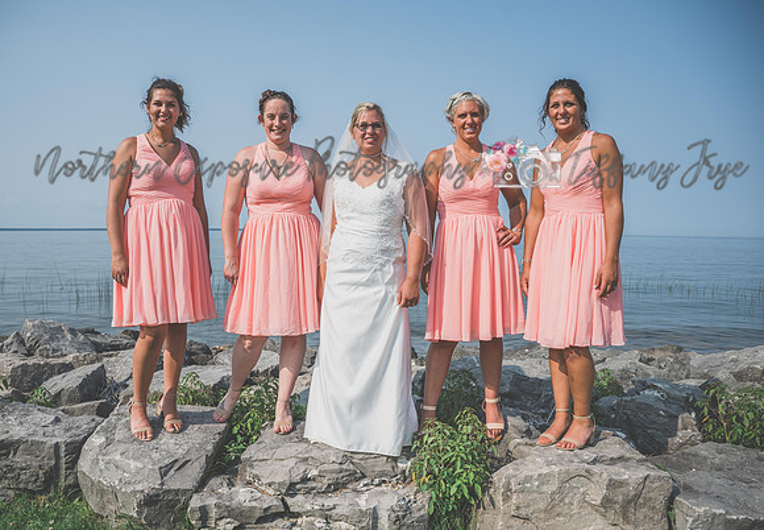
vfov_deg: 51.7
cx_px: 354
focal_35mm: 25
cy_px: 273
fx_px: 546
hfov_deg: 69.8
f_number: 7.1
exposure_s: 1/400
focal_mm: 24
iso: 100
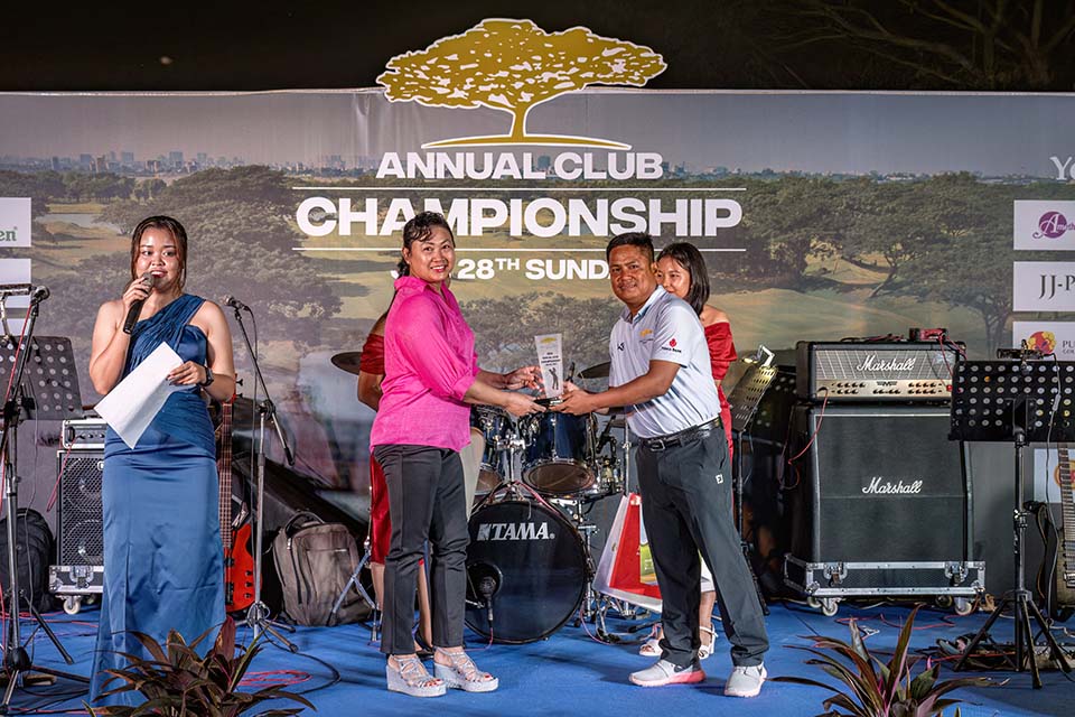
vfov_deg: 29.9
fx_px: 1344
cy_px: 358
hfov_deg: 43.6
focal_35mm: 45
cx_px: 538
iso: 1600
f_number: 5.6
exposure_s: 1/200
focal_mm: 45
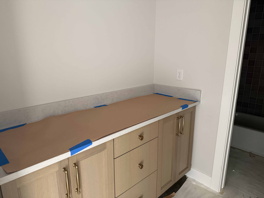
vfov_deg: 56.8
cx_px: 132
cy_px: 99
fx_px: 183
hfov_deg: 71.6
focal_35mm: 24
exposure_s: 1/60
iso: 500
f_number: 1.78
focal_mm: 6.76
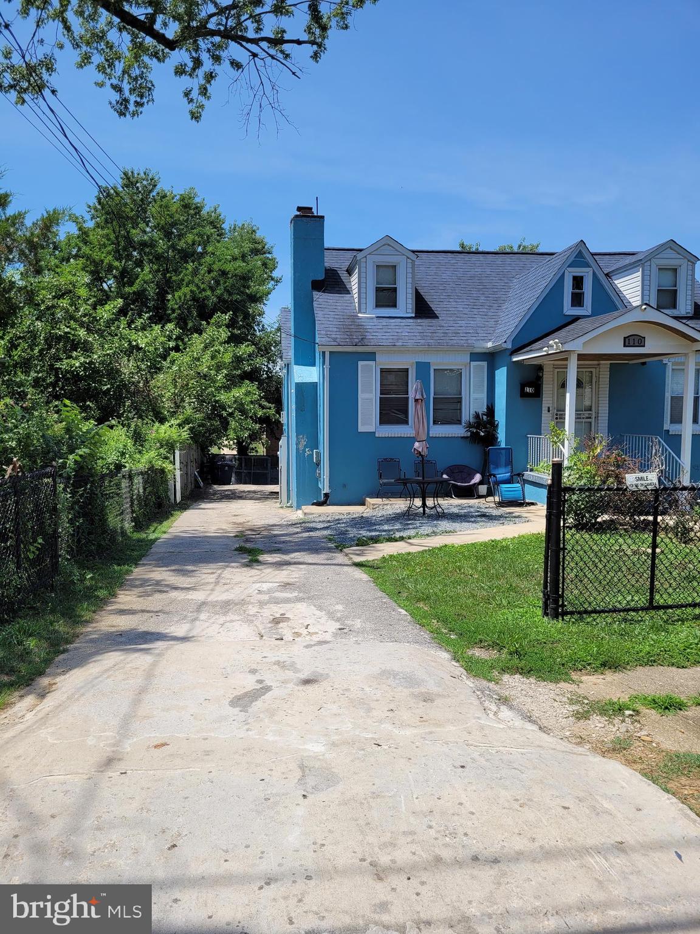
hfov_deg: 53.1
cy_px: 467
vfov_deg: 67.3
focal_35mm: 26
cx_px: 350
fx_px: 701
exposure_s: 1/2657
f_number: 1.8
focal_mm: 5.4
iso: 40
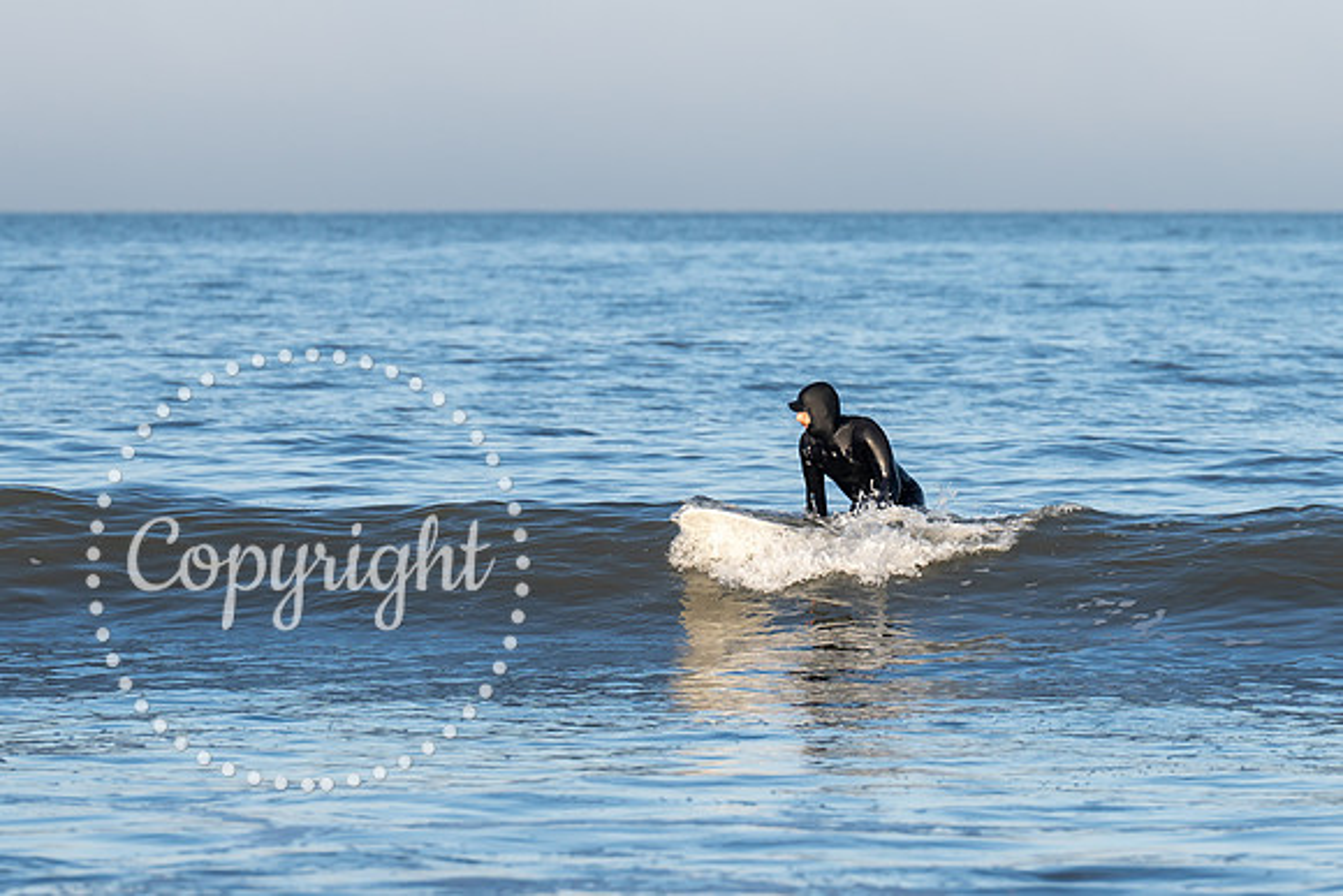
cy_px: 418
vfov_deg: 3.8
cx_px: 905
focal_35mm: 364
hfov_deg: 5.7
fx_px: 13585
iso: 160
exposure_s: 1/1000
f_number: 4
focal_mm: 200
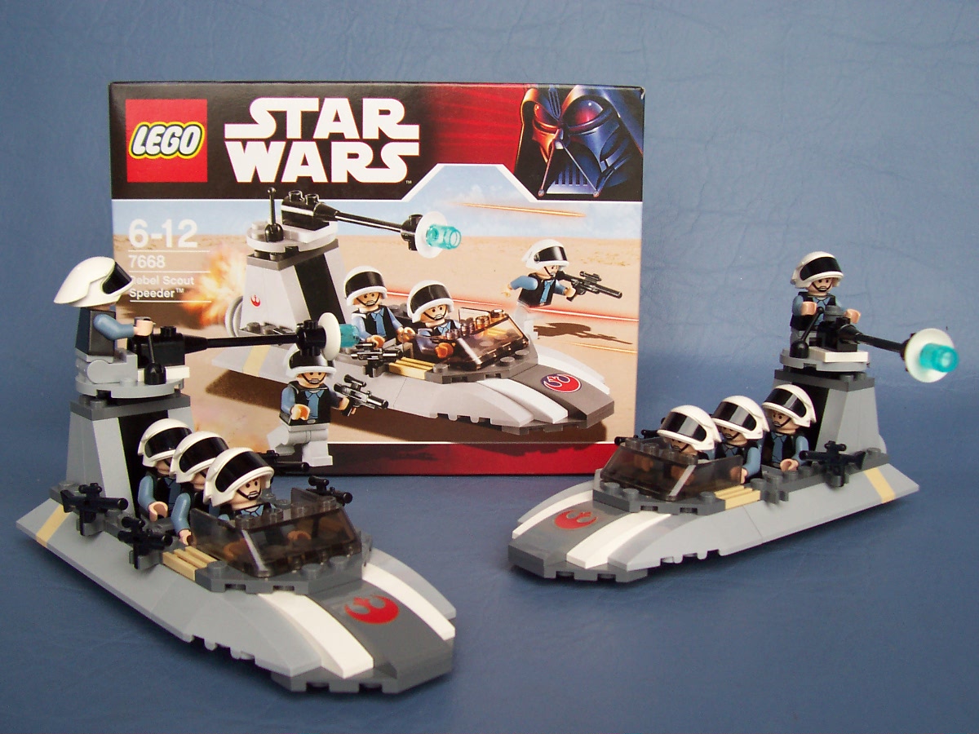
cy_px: 367
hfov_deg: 50.1
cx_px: 490
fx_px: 1046
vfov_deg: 38.7
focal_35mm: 37
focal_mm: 5.6
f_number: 2.8
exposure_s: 1/180
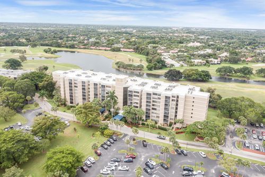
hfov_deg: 65.5
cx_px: 132
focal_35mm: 28
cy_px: 88
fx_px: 206
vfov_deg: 46.4
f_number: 5
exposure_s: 1/320
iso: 100
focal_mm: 10.26
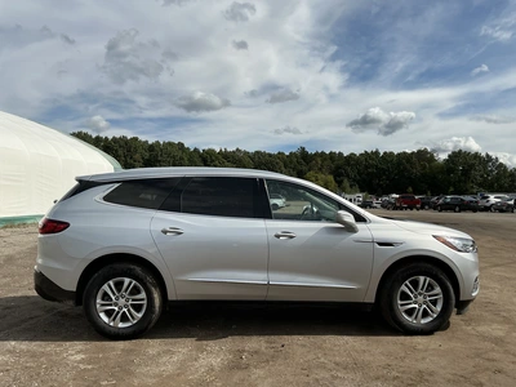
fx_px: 417
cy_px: 194
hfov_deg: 63.4
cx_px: 258
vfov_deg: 49.7
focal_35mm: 28
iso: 25
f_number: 1.8
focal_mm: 3
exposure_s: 1/3322
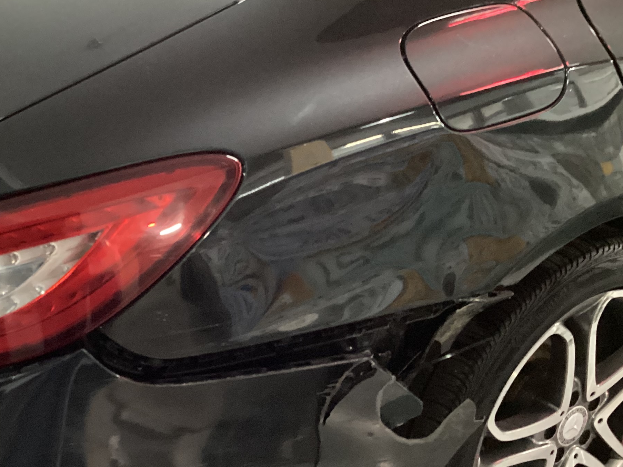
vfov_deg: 25.7
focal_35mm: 56
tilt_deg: -33.1
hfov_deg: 34.0
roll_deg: +3.2
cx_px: 194
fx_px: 1008
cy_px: 361
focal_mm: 3.3
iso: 800
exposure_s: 1/17
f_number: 2.4
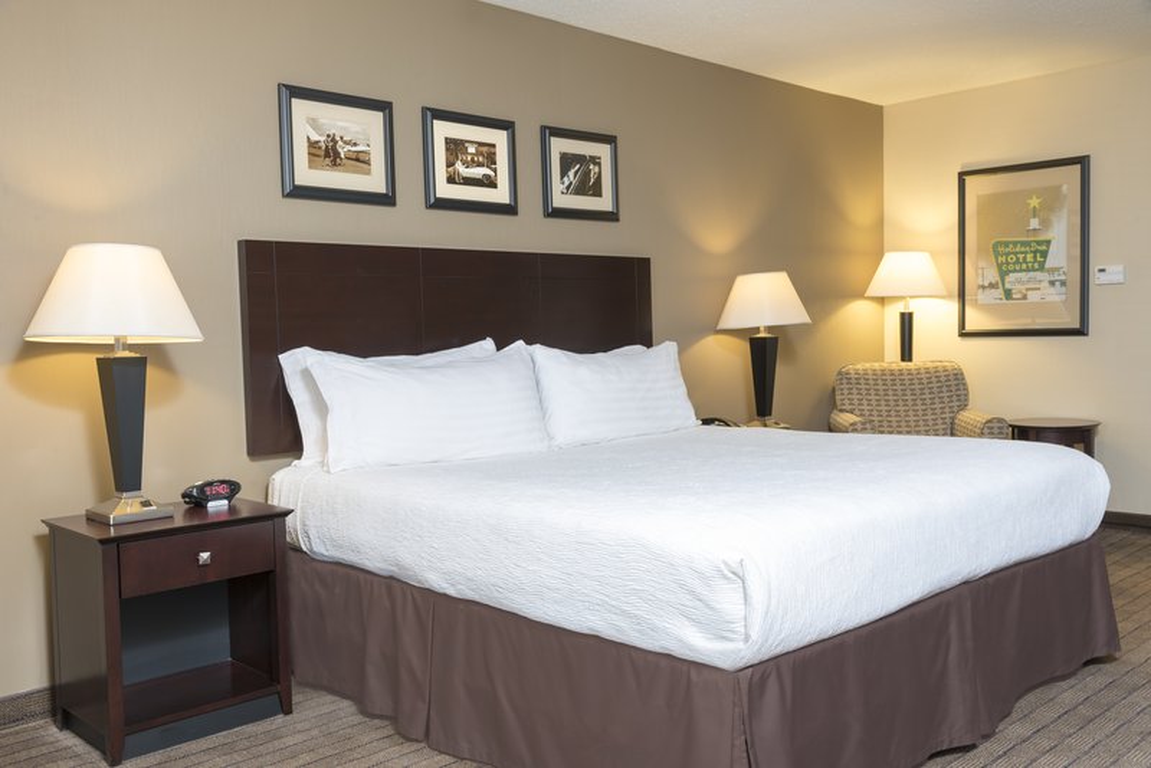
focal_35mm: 32
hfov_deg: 58.7
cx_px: 576
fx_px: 1023
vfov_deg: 41.1
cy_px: 384
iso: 100
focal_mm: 32
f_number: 10
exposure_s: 1
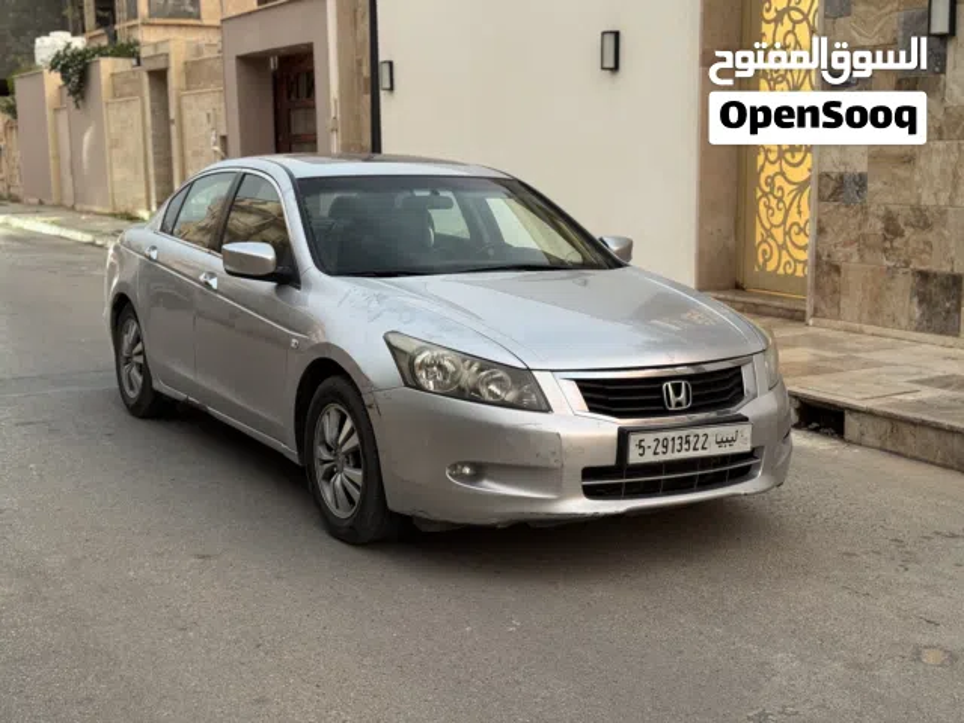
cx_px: 482
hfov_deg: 39.7
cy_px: 362
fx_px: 1337
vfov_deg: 30.3
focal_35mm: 48
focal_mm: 6.76
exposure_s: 1/41
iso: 250
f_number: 1.78
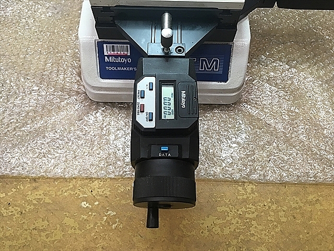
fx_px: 280
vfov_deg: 48.2
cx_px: 167
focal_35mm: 29
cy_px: 126
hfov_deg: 61.7
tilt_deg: -68.2
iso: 64
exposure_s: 1/30
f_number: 2.2
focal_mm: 4.15
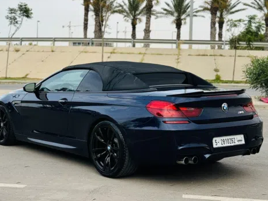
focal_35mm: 66
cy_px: 82
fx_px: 511
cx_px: 95
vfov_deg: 22.2
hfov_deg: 29.2
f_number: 1.78
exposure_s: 1/1366
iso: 64
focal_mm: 6.76
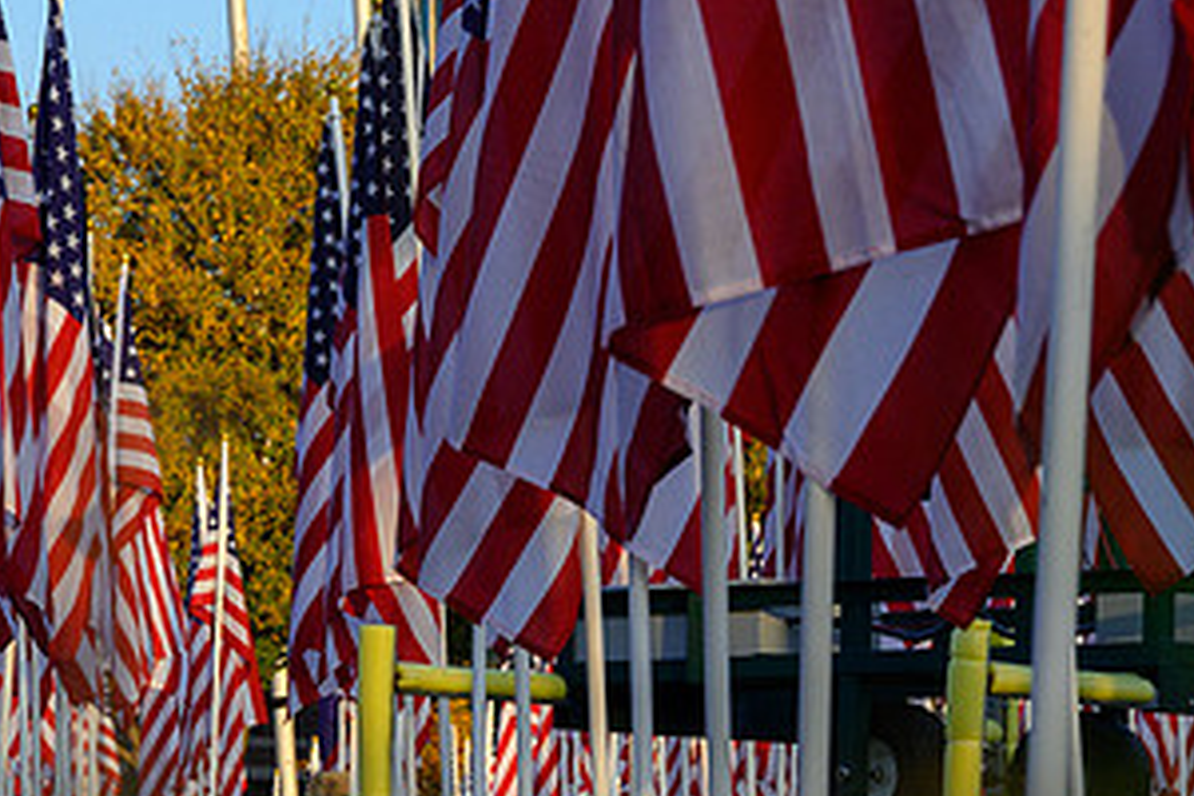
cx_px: 370
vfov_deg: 5.0
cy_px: 314
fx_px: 9054
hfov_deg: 7.5
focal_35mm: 273
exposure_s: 1/125
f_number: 16
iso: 800
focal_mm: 130
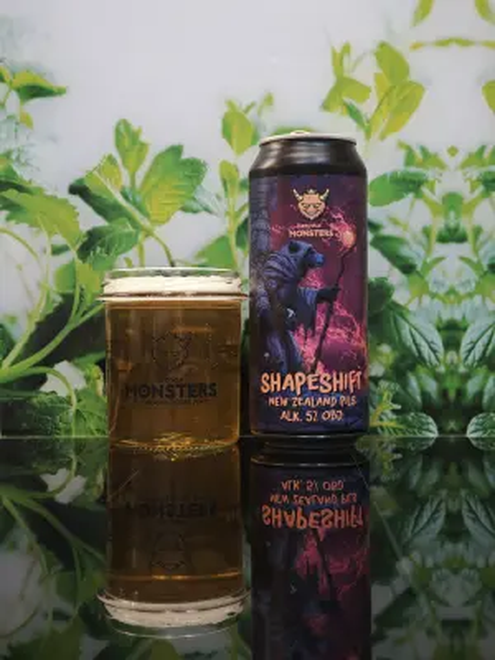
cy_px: 330
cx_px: 248
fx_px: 1144
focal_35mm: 60
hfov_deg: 24.4
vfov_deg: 32.2
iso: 1600
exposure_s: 1/100
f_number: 2
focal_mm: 9
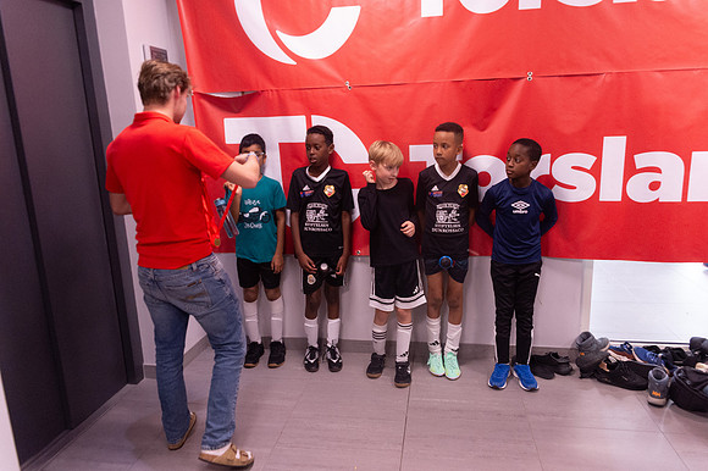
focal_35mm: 25
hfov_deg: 72.4
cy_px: 236
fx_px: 483
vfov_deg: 52.0
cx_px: 354
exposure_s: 1/320
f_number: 3.5
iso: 8000
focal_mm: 24
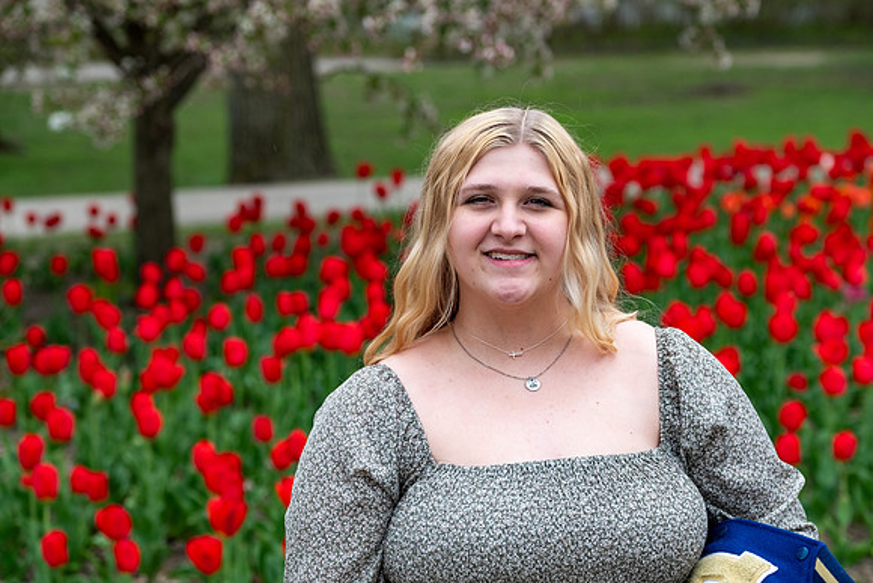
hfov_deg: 18.3
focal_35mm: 112
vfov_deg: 12.2
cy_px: 292
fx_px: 2717
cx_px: 436
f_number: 4
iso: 250
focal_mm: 74.4
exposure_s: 1/500
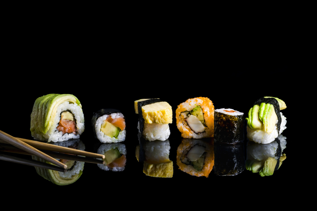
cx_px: 158
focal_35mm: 105
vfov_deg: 13.0
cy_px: 106
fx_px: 925
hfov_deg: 19.5
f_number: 16
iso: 400
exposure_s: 1/80
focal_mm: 105
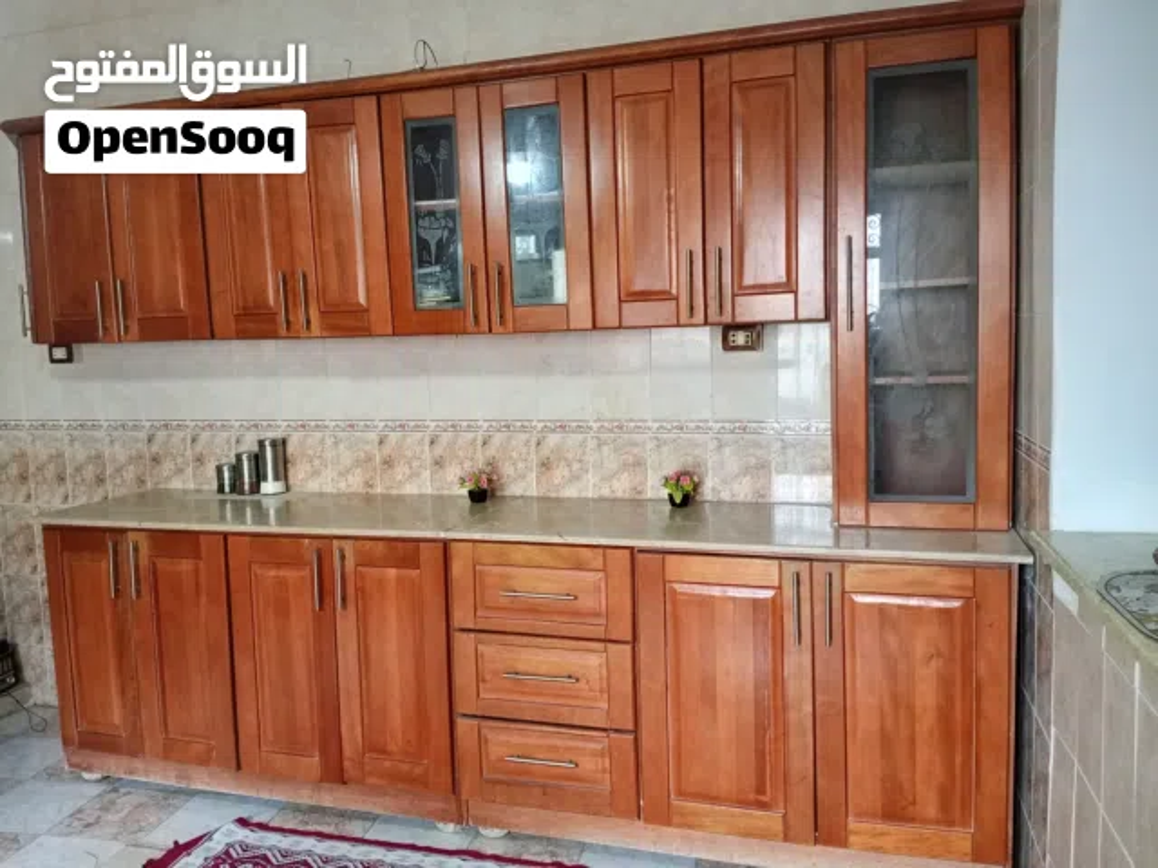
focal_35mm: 23
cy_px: 434
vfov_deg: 58.9
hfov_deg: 73.9
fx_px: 769
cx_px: 579
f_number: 1.6
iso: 1150
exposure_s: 1/33.3
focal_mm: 4.15
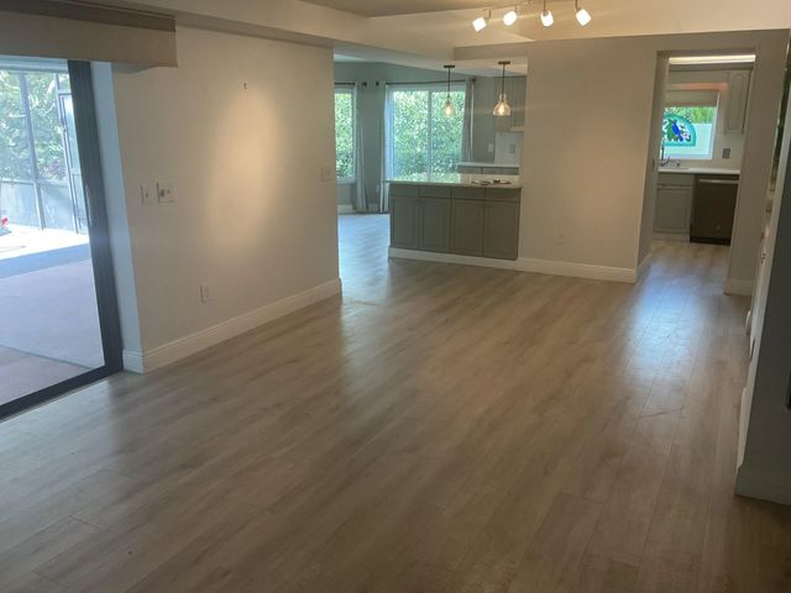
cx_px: 396
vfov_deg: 48.2
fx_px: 663
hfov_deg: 61.7
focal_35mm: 29
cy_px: 296
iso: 80
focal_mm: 3
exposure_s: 1/60
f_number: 1.8
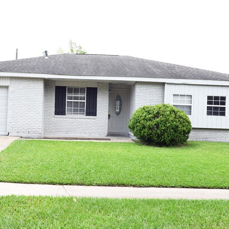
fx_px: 337
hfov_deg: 37.4
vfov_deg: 37.6
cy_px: 115
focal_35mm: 45
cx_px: 90
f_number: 10
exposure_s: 1/200
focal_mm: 35
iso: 1000
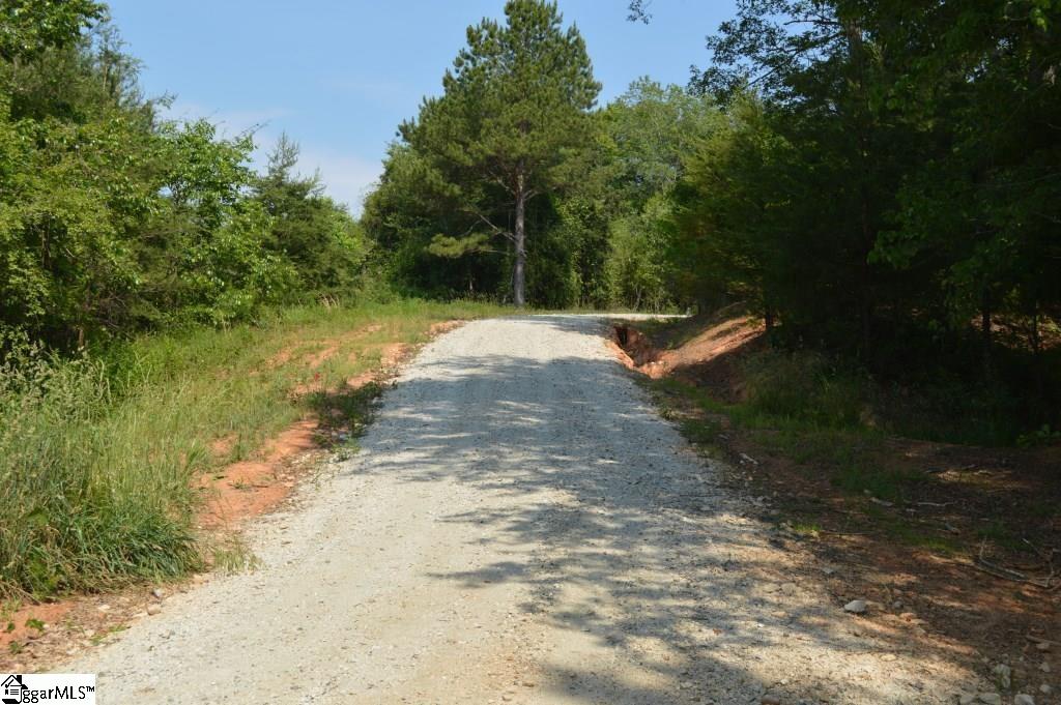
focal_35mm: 45
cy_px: 352
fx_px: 1325
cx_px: 530
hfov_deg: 43.6
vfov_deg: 29.8
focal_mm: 30
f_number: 7.1
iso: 100
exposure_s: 1/200
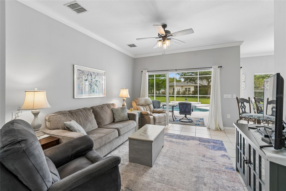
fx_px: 119
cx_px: 143
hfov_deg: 100.4
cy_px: 96
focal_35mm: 15
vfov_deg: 77.3
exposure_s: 1/25
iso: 100
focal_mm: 10
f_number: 7.1
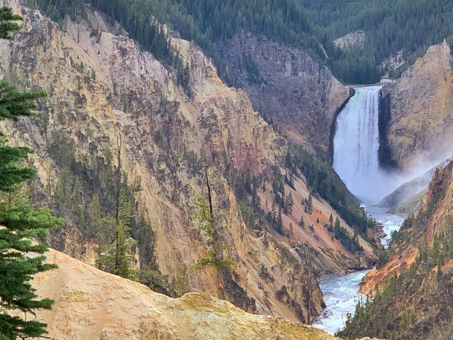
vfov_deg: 12.9
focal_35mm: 115
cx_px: 270
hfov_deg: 17.1
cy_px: 177
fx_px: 1505
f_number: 2.4
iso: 16
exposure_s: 1/480
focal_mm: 6
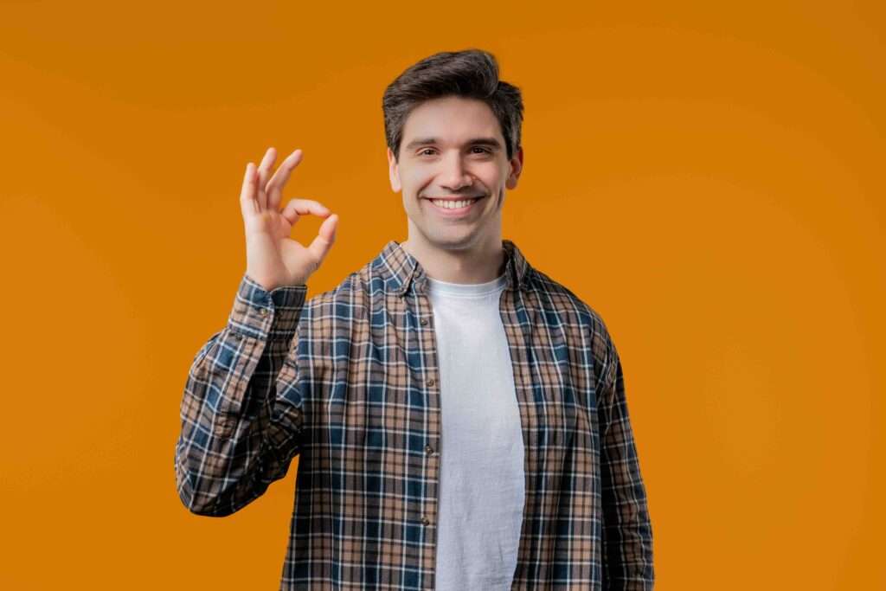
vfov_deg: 18.2
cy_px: 296
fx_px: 1846
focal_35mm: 75
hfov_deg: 27.0
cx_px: 443
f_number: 6.3
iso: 250
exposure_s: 1/160
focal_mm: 50
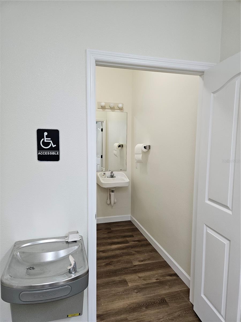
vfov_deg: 73.9
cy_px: 161
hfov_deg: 58.9
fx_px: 214
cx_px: 120
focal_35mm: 23
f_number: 1.8
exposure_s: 1/120
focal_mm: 5.4
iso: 320
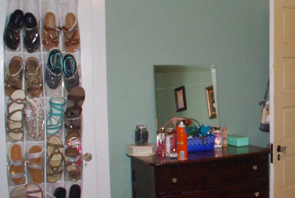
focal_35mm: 54
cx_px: 242
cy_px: 109
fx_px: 443
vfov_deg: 25.1
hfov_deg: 35.5
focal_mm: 18
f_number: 4
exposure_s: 1/30
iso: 800
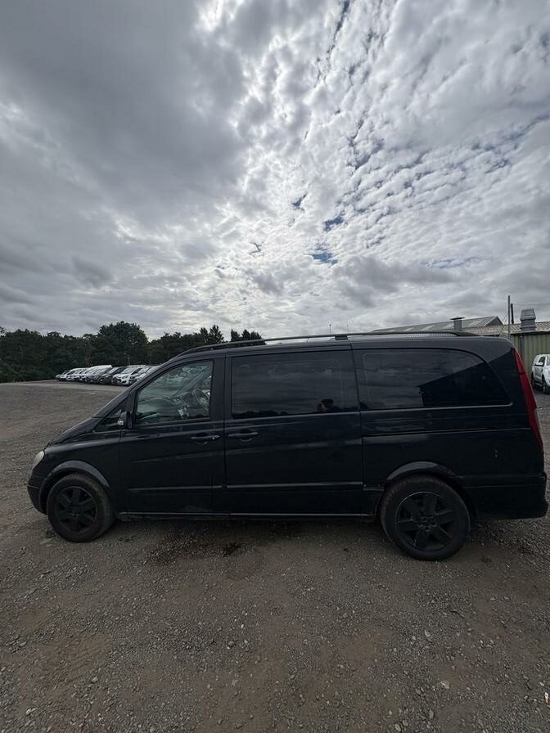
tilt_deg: +8.1
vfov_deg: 102.1
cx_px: 275
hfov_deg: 85.7
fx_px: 297
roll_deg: +1.3
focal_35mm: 14
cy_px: 366
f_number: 2.2
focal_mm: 2.22
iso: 50
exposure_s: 1/4630
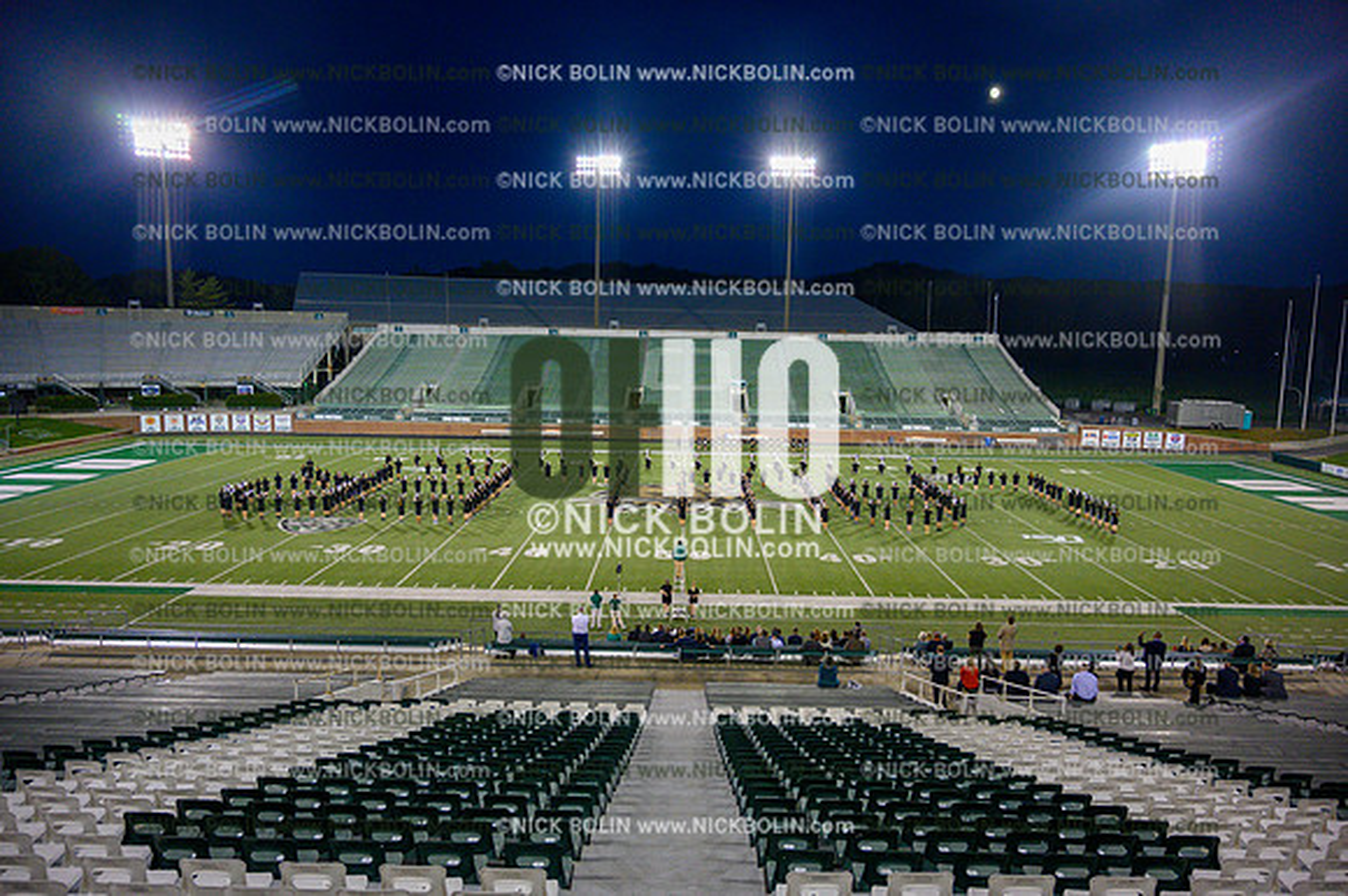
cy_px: 448
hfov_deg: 73.8
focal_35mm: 24
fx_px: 898
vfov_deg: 53.1
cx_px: 674
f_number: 4
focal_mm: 24
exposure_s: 1/1000
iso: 4000
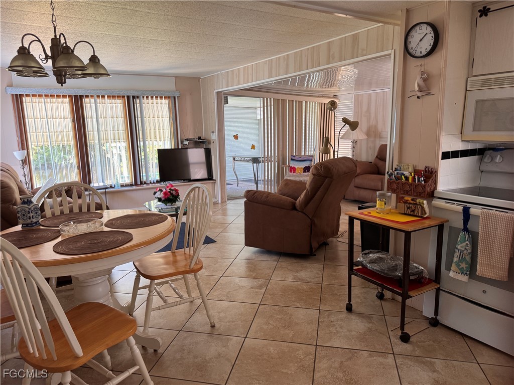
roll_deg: +0.9
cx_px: 257
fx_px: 356
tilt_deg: -10.4
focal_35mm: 24
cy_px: 192
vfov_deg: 56.8
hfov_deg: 71.6
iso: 200
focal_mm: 6.76
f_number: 1.78
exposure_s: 1/66
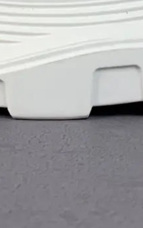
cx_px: 66
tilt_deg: +3.8
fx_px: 1260
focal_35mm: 202
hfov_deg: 6.5
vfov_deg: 9.5
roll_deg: +0.0
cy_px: -267
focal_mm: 4.25
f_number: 1.8
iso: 32
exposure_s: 1/122
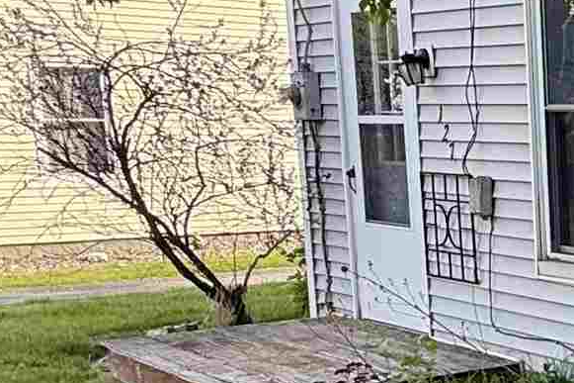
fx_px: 1227
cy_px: 294
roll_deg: -0.8
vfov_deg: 17.6
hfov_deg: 18.2
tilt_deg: -9.0
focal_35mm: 77
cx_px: 1132
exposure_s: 1/219
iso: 50
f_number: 2.2
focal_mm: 2.22
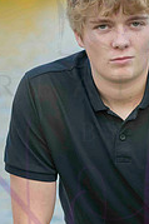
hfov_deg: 4.9
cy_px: 130
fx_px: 1754
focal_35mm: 282
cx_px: 119
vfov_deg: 7.3
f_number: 6.3
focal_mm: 112
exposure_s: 1/640
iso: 800
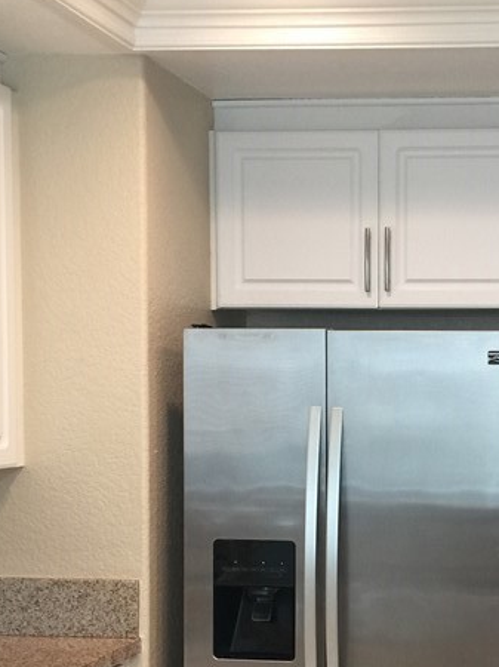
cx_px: 490
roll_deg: +0.2
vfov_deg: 29.1
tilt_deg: -2.9
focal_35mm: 66
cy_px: 477
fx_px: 1270
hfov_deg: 21.5
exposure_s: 1/30
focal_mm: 4.15
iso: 40
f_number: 2.2
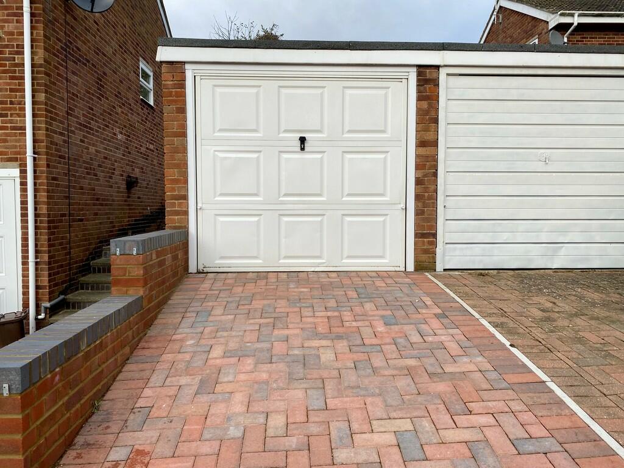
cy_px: 234
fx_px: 469
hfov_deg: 67.3
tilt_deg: -1.6
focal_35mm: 26
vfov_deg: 53.1
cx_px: 312
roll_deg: +0.5
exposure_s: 1/788
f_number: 1.8
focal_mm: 4.25
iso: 32
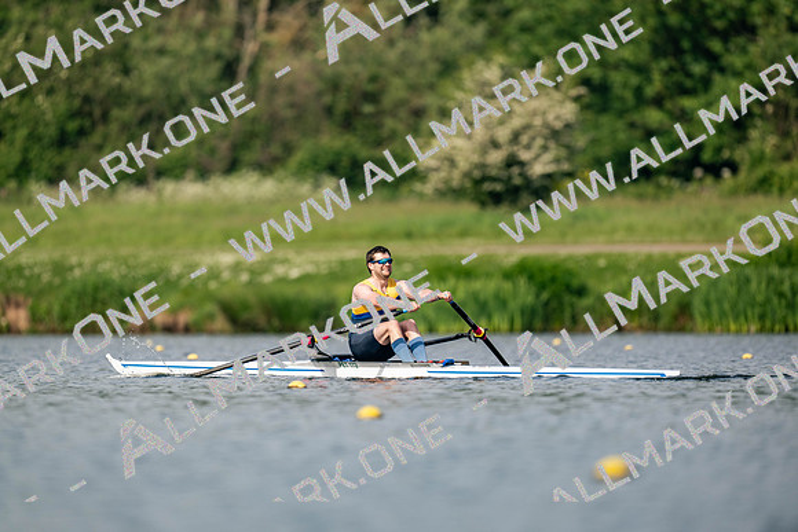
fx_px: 13302
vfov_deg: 2.3
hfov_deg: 3.4
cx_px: 399
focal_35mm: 600
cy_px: 266
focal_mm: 600
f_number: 4
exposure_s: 1/2500
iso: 250
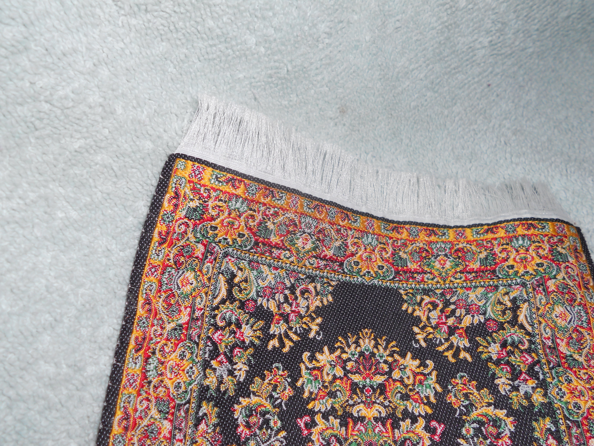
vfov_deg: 44.2
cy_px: 223
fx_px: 549
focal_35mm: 32
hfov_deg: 56.8
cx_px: 297
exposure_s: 1/25
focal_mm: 5.8
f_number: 8.8
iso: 80
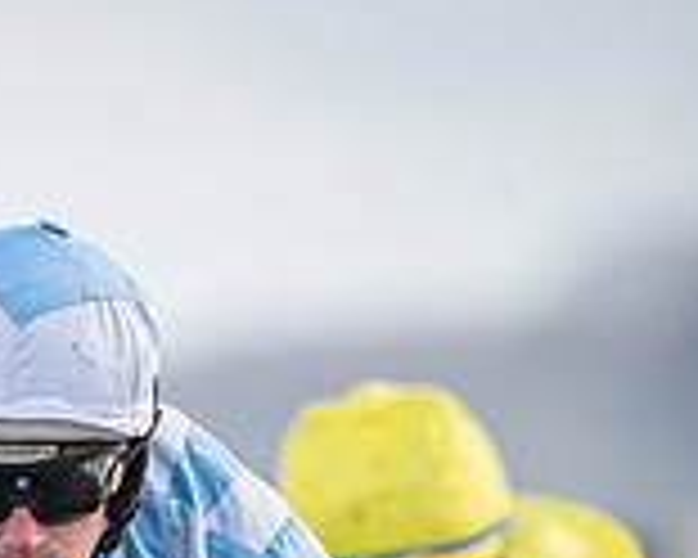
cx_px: -209
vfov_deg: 0.7
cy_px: 566
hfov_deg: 0.8
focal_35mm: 2328
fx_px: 48092
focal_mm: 400
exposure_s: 1/2000
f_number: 5
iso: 800
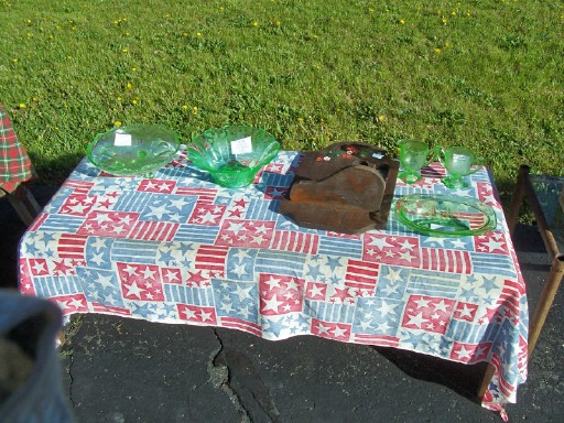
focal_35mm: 35
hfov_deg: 52.6
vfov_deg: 40.7
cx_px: 282
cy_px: 212
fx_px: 570
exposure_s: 1/750
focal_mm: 6
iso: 80
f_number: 4
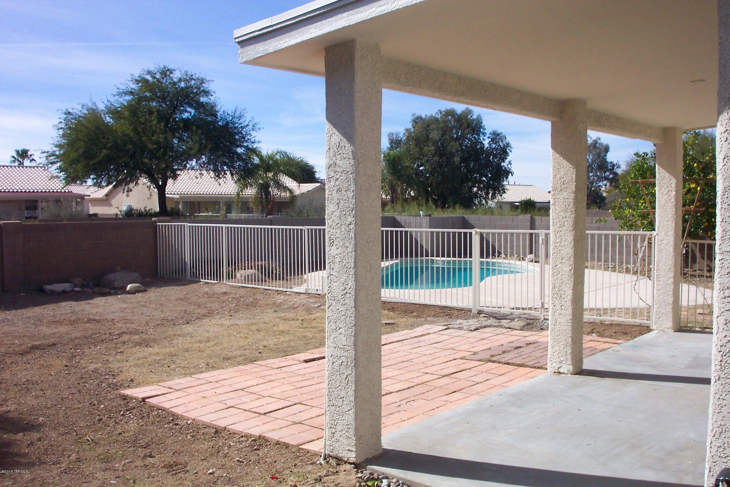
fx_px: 710
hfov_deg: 54.4
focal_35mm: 35
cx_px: 365
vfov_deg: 37.9
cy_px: 244
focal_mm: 7.5
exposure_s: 1/250
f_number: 9.5
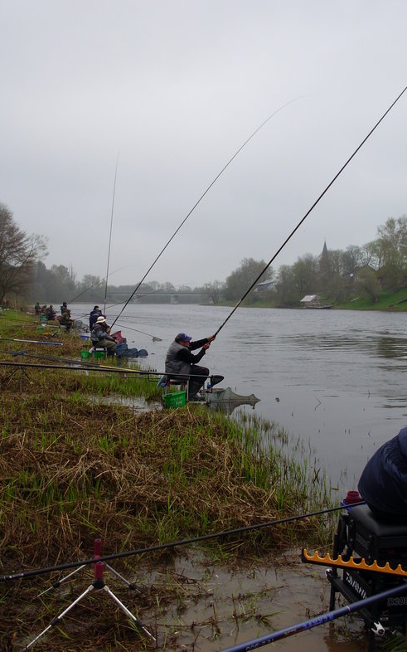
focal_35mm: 41
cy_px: 325
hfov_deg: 31.2
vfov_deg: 48.2
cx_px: 197
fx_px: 728
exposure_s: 1/497
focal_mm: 6.3
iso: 50
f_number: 2.9
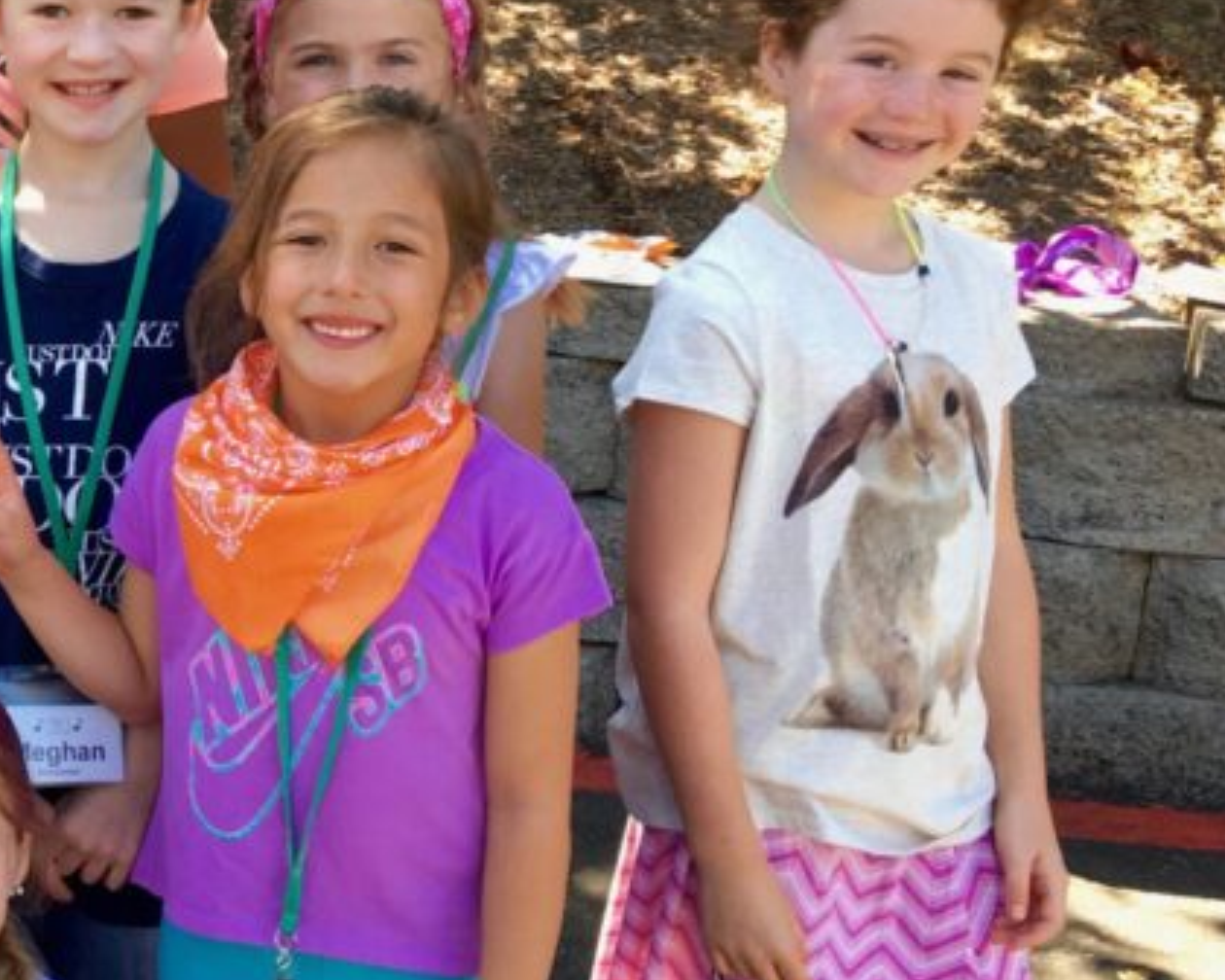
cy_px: 522
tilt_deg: -16.4
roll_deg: -1.1
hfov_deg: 24.8
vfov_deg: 22.2
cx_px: -260
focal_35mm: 69
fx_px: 2502
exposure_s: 1/120
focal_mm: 4.15
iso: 25
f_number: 2.2
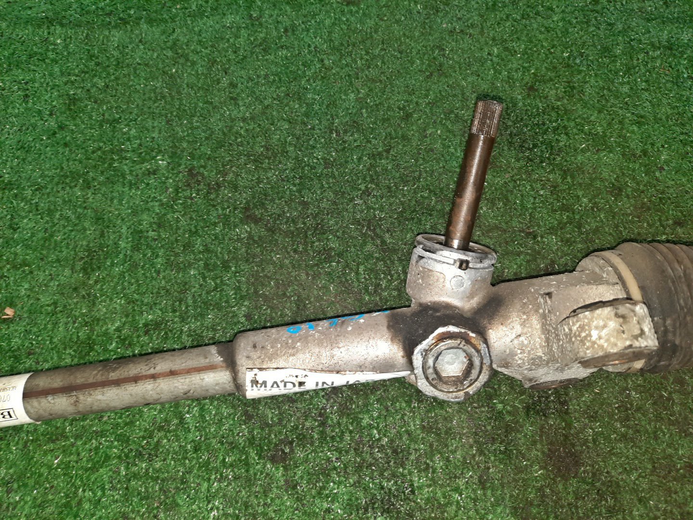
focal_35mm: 25
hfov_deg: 69.4
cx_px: 346
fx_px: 500
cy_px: 260
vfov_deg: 54.9
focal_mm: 4.6
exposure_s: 1/33
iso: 373
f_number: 2
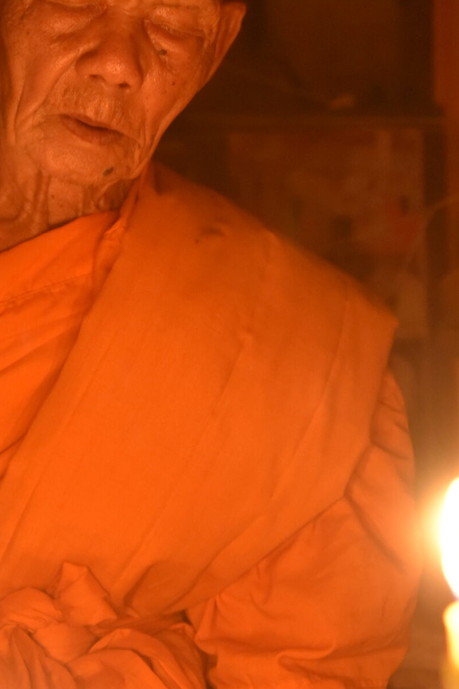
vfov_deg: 19.7
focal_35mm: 103
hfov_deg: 13.2
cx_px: 25
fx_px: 1969
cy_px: 470
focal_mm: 48
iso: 6400
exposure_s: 1/25
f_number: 4
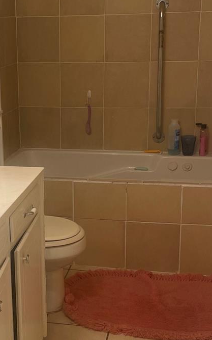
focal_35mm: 61
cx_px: 31
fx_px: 564
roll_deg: +1.5
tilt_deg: -16.9
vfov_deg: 33.4
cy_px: 189
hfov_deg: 20.9
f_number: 1.6
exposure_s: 1/60
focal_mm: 5.1
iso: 64
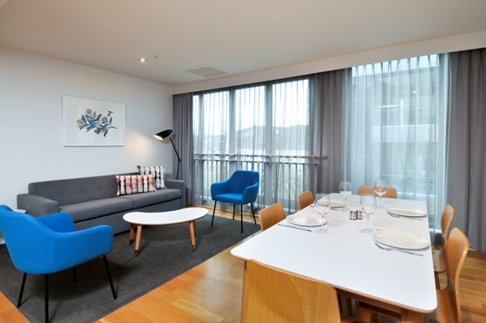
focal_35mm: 18
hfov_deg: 90.1
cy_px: 162
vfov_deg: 67.3
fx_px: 243
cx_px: 243
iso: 200
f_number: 11
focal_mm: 12
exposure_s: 1/10
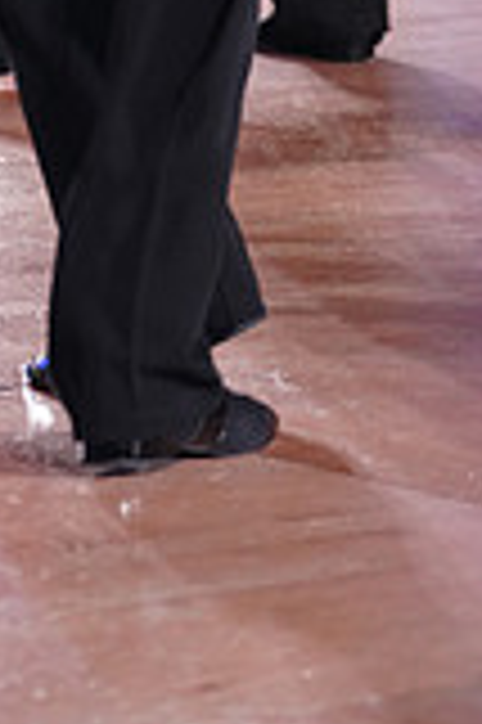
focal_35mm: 318
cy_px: -562
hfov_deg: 4.3
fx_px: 6400
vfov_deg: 6.4
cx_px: -223
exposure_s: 1/640
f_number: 2.8
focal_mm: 88
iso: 2000
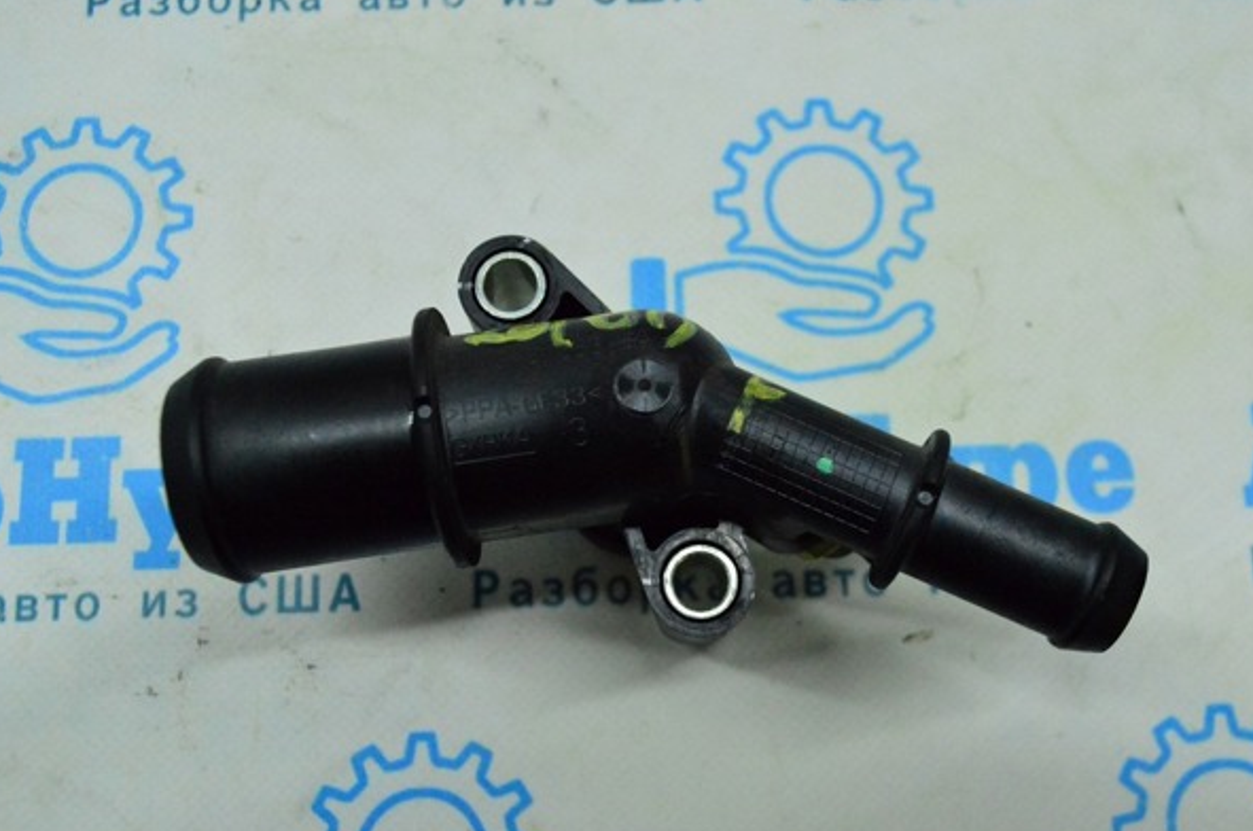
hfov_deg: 49.6
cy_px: 444
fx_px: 1355
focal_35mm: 39
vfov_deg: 34.1
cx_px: 634
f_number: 6.3
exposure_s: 1/640
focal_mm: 24
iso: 6400
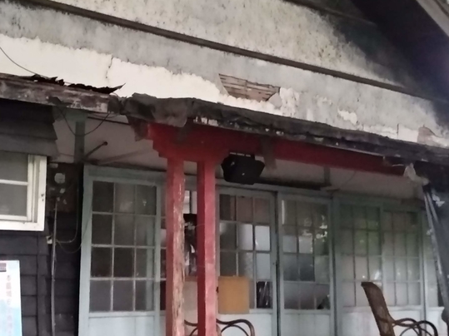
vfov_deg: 29.7
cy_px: 156
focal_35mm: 49
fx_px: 635
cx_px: 142
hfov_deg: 38.4
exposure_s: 1/17
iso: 2000
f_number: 2.2
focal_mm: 3.81
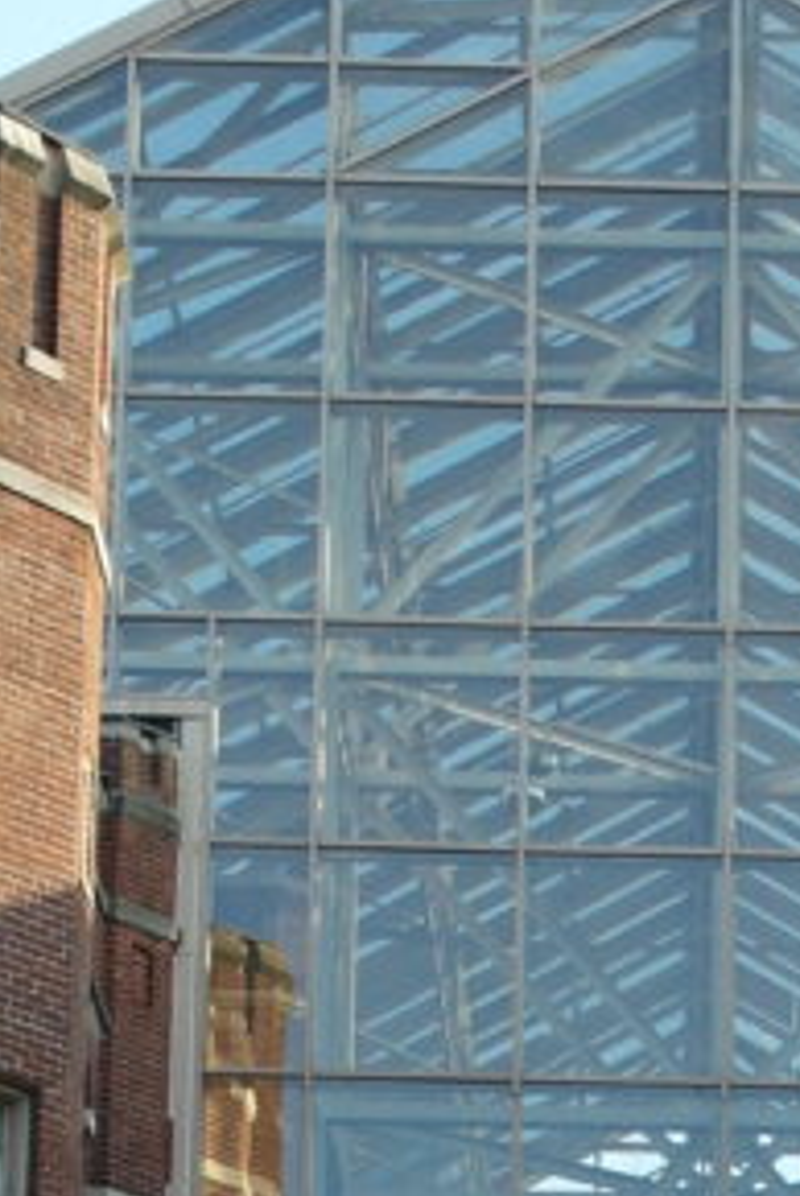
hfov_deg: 11.4
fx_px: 3957
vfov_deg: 15.4
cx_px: 788
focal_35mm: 119
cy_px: 1963
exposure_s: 1/160
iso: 100
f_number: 5
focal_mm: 20
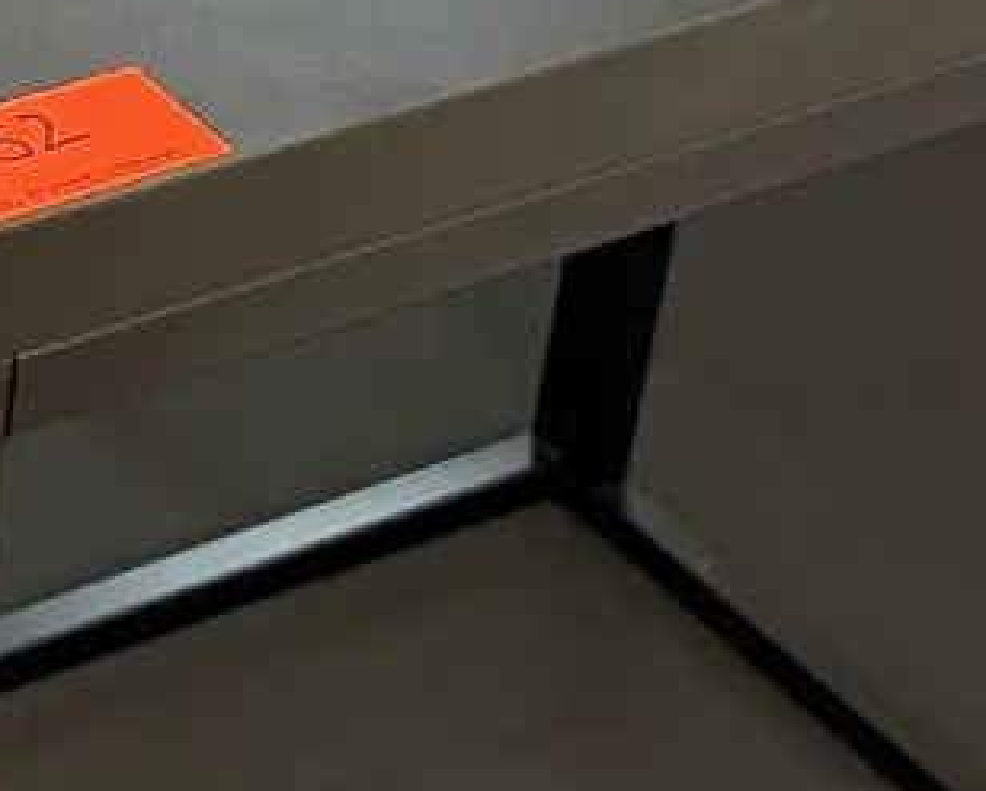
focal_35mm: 158
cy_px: -154
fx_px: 4615
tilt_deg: -29.7
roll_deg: -4.1
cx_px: -218
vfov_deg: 9.7
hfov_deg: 11.9
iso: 160
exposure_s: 1/50
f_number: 1.6
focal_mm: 5.96
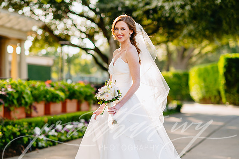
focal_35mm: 98
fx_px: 652
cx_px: 108
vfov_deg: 13.9
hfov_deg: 20.8
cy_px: 86
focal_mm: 85
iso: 100
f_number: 2
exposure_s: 1/500
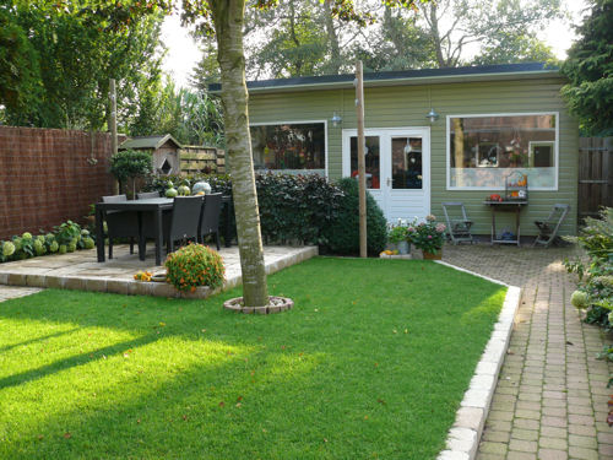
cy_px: 230
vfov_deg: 40.7
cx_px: 306
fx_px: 620
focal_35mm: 35
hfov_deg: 52.6
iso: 100
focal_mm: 7.4
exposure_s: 1/125
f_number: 2.8
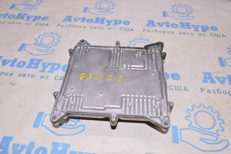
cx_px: 116
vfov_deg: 43.5
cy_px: 77
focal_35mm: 30
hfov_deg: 62.0
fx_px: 192
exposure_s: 1/160
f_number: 8
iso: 1600
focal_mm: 20
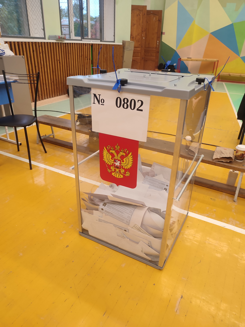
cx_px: 122
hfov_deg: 54.9
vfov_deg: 69.4
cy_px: 164
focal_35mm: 25
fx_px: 236
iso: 396
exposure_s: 1/33
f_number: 1.9
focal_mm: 6.04
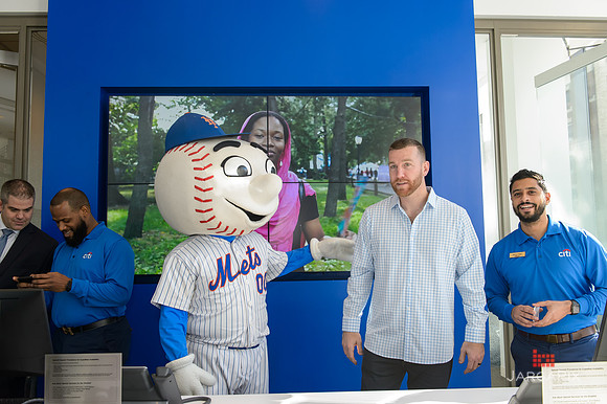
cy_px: 202
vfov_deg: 42.3
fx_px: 522
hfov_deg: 60.3
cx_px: 304
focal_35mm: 31
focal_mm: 31
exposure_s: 1/250
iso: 1000
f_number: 5
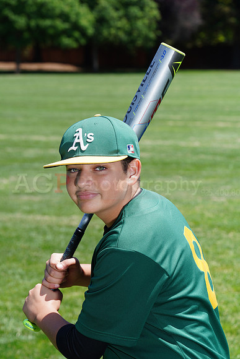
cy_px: 180
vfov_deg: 13.9
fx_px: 1479
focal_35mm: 148
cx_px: 120
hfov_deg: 9.3
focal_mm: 148
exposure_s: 1/200
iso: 200
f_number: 10
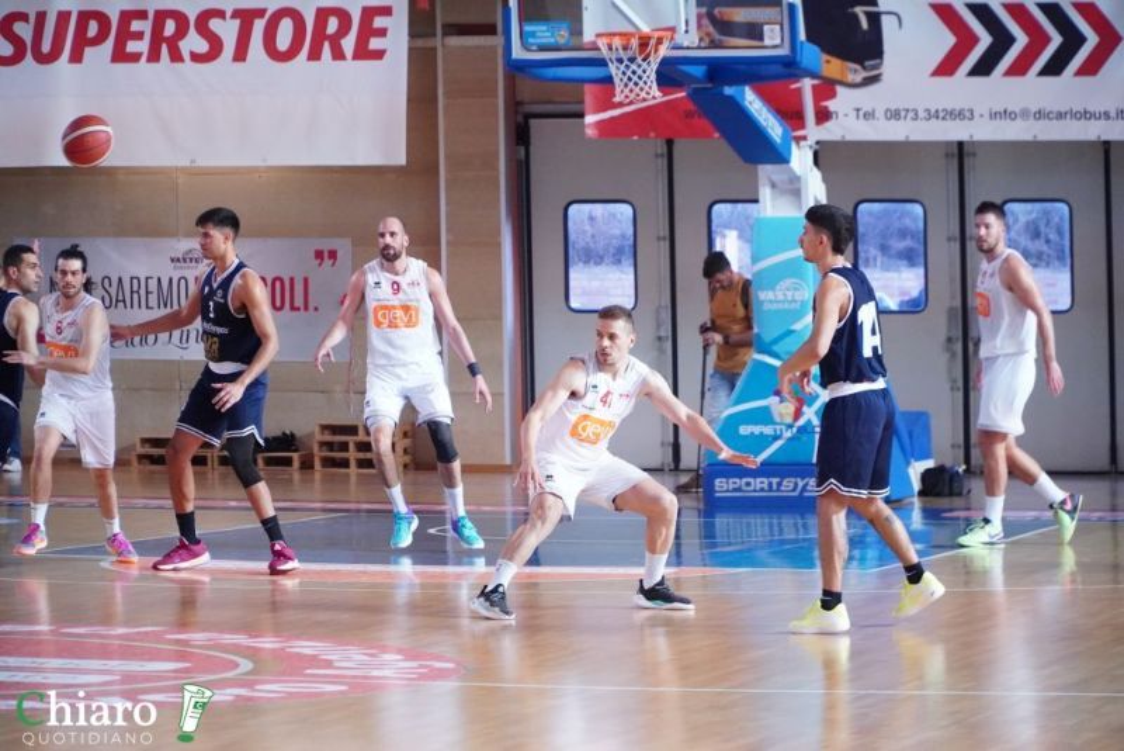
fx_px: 4825
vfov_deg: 8.9
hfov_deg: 13.3
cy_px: 376
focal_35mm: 154
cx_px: 562
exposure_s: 1/640
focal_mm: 103
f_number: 4
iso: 5000
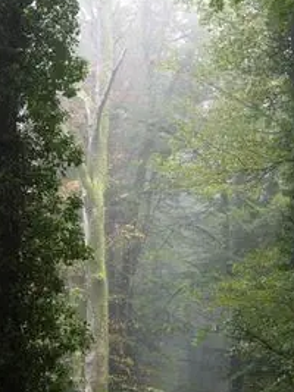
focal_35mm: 81
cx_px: 93
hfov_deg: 18.1
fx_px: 918
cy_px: 160
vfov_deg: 24.1
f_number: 2.7
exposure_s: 1/47.9
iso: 50
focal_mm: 7.5
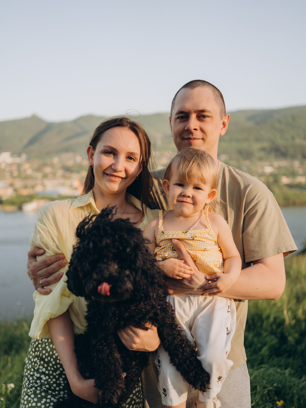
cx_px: 153
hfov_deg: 37.7
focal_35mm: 38
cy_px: 216
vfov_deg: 49.0
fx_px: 448
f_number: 2.2
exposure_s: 1/800
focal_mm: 35
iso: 100
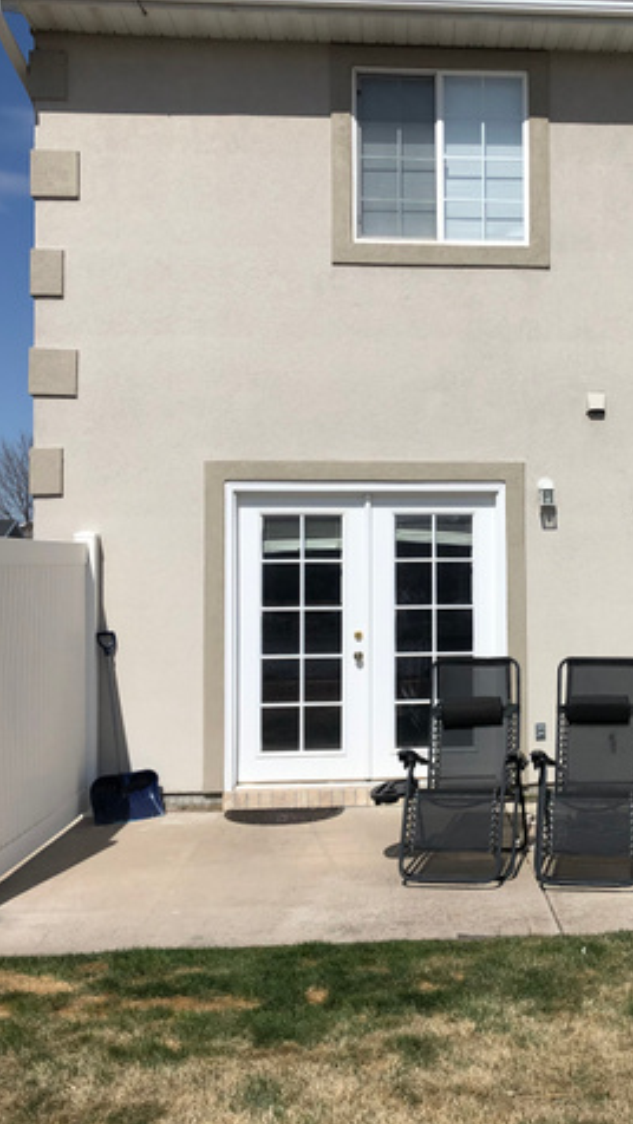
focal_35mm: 41
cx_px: 543
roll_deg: +0.4
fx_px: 1223
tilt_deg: +2.0
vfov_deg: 49.4
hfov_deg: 28.2
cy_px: 560
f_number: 1.8
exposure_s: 1/6024
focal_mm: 3.99
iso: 20
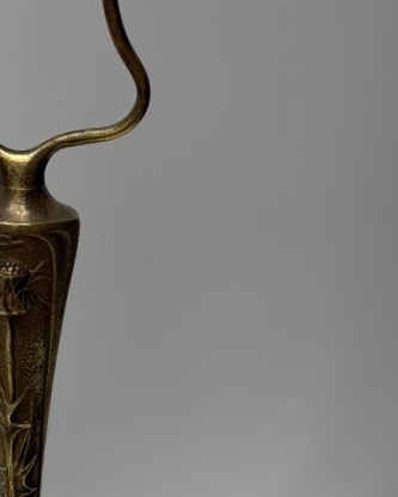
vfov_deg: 14.0
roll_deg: -1.9
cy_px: 231
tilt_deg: -18.5
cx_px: 38
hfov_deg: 11.1
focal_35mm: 138
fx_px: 2031
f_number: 1.6
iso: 25
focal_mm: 5.96
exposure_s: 1/184
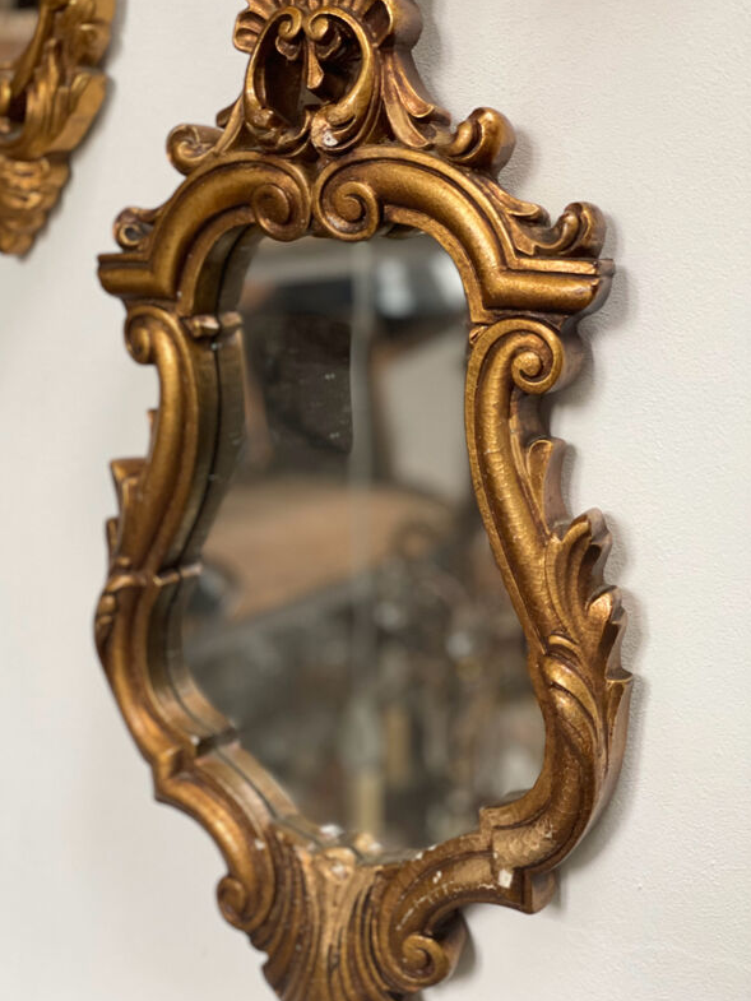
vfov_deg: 36.2
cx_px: 372
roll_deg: -0.8
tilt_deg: -9.8
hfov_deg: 27.5
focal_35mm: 53
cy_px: 504
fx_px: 1533
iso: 250
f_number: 2
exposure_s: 1/62
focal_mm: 6
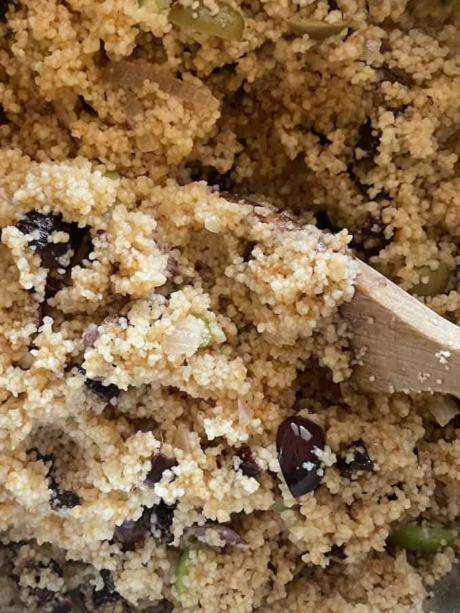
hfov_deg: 31.4
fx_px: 815
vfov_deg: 41.2
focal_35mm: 46
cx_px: 179
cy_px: 288
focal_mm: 4.2
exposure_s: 1/40
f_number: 1.6
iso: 320
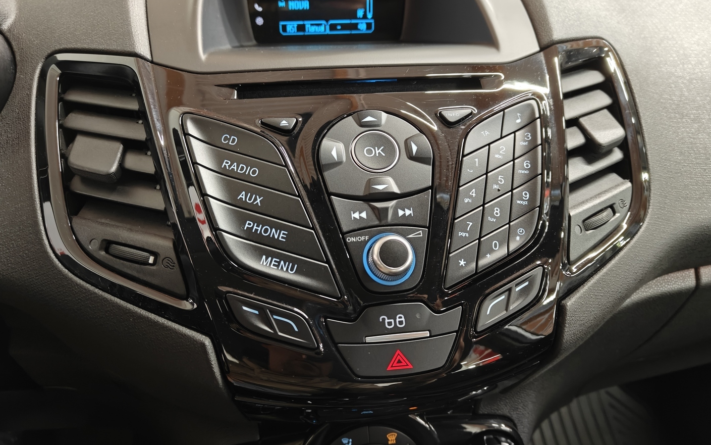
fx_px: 504
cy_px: 217
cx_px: 357
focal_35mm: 26
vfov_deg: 47.6
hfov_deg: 70.4
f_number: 1.8
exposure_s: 1/29
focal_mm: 5.59
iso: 160
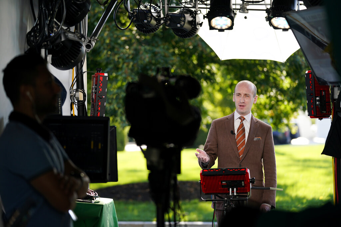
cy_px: 114
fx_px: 1070
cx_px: 170
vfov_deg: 12.1
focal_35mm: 113
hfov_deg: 18.1
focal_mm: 113
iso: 200
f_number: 2.8
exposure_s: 1/640
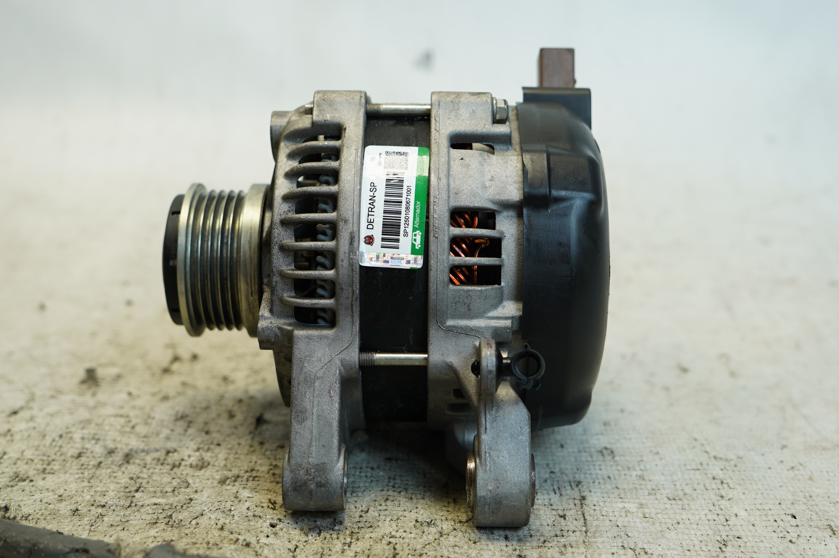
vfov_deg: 28.0
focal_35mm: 48
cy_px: 279
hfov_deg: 41.1
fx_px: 1118
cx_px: 420
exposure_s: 1/60
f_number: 4
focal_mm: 32
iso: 200
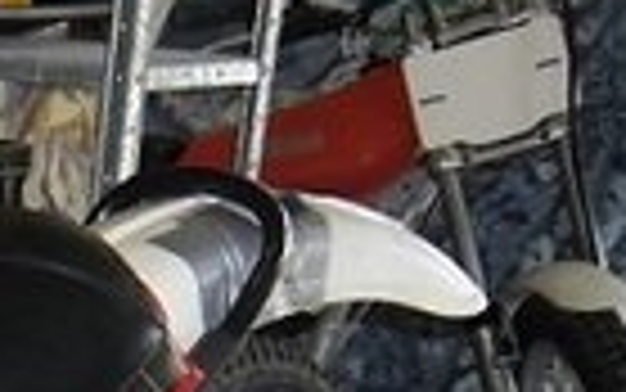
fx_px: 2253
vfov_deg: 8.8
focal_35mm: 132
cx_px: -581
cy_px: 1018
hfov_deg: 13.7
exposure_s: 1/45
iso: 100
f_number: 3.5
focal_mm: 4.9
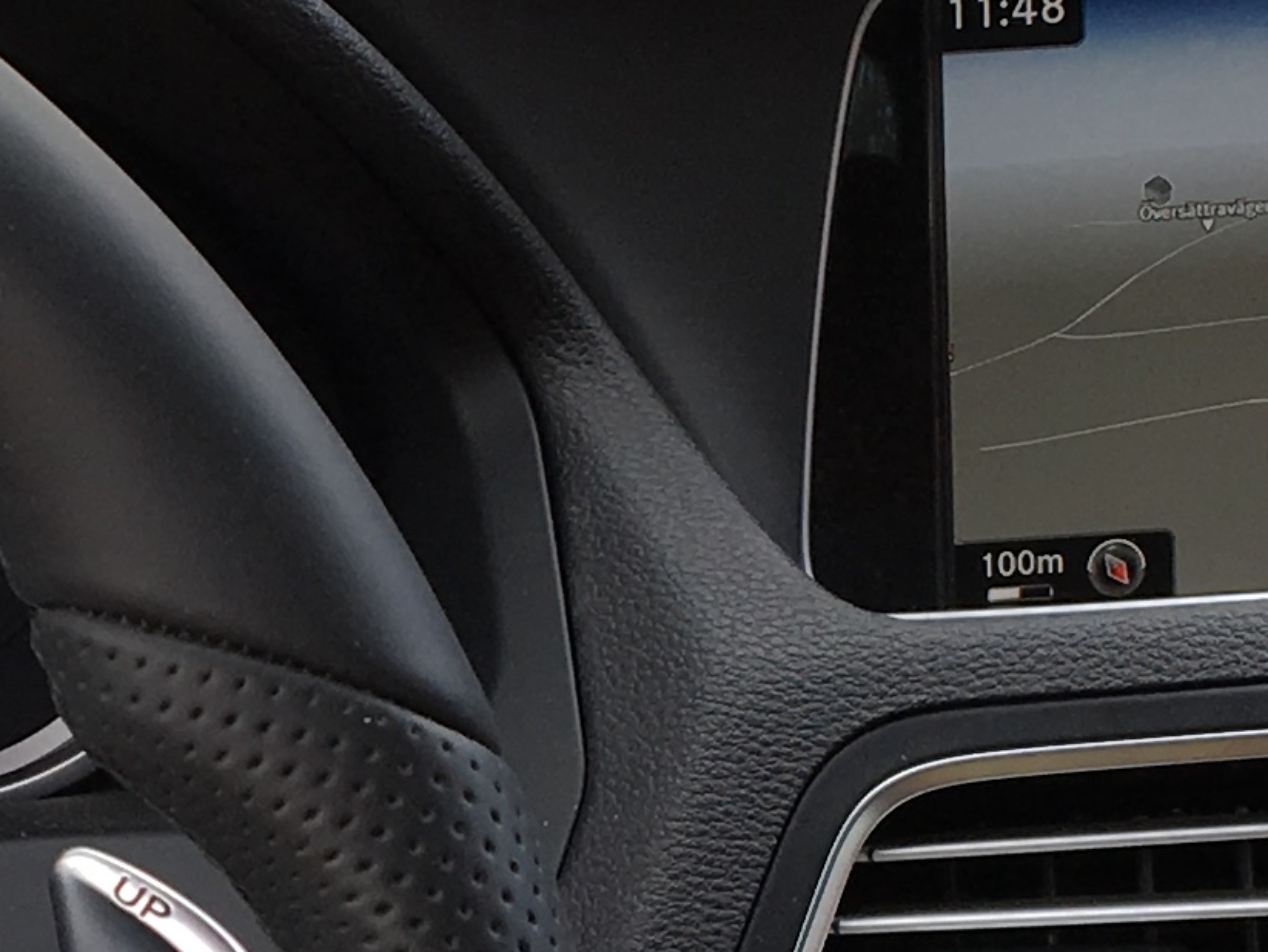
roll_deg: +1.3
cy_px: 906
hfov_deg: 13.7
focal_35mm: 142
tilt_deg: -19.4
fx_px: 5204
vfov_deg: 10.4
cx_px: 92
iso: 25
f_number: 2.2
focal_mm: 4.15
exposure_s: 1/120
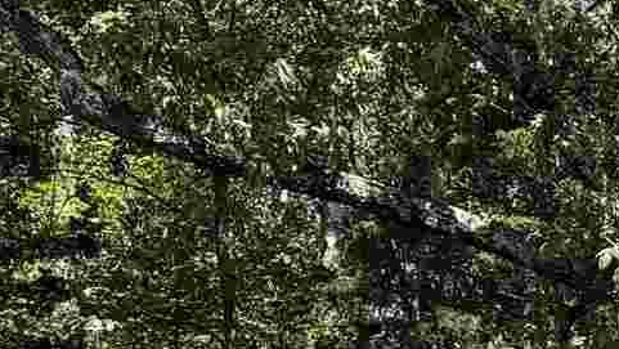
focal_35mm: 167
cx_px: 1378
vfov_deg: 7.2
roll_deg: +4.4
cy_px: 486
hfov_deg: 11.2
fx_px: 2742
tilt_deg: +4.8
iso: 80
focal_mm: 6.76
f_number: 1.78
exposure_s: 1/1018
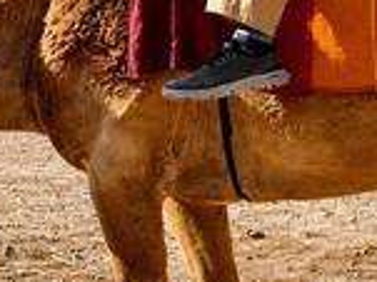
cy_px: 35
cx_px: 622
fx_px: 1817
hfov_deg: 11.2
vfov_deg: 8.8
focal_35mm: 167
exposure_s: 1/4149
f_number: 1.8
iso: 64
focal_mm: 6.76
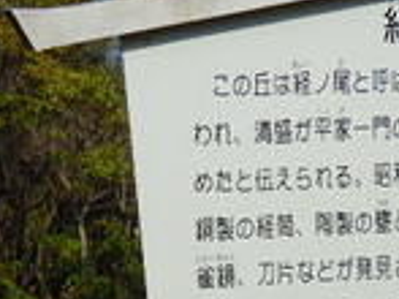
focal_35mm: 149
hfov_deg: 13.3
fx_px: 1716
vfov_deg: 9.9
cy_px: 300
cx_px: 174
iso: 100
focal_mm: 9.3
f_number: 7.8
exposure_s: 1/320
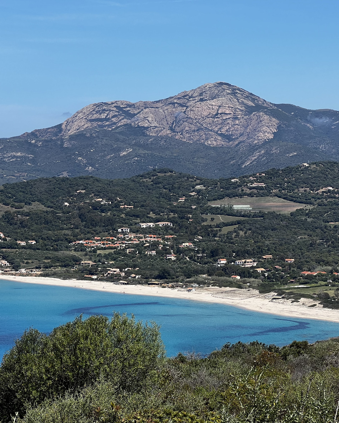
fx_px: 1267
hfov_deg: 15.2
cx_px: 166
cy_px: 212
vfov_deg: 19.0
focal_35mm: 101
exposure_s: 1/809
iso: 32
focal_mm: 9
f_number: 2.8
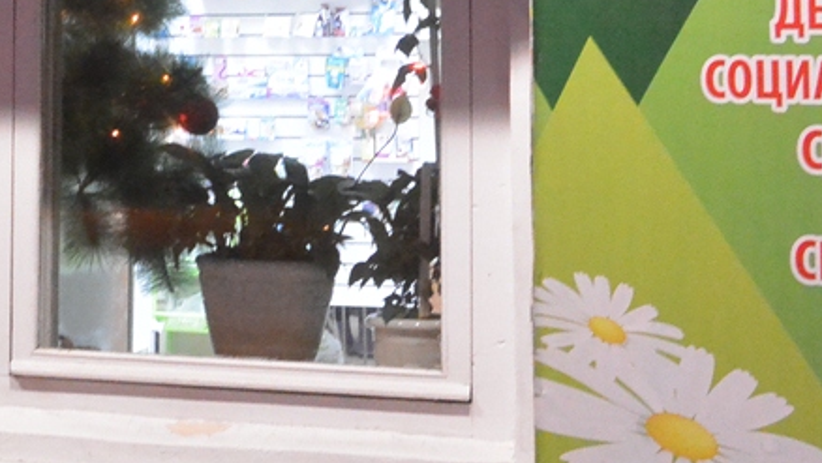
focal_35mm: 98
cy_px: -136
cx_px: -94
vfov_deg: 12.0
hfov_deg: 20.7
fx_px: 2137
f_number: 4.2
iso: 3200
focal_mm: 15
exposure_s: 1/15
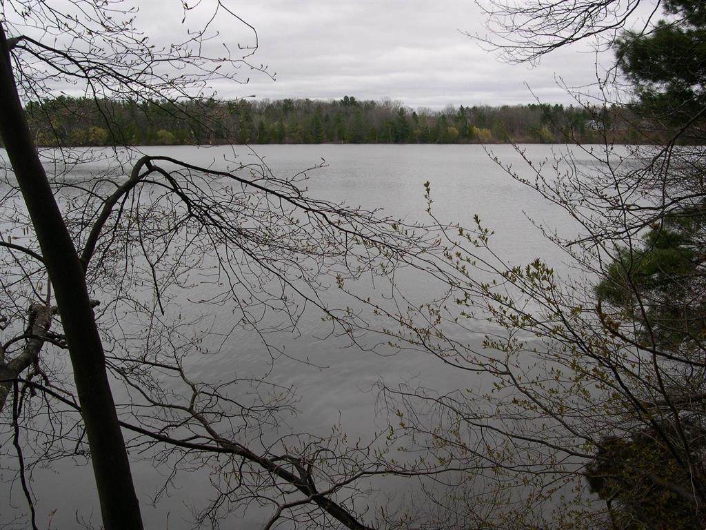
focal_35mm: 38
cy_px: 265
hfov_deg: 49.0
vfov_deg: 37.7
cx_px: 353
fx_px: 775
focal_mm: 8
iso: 100
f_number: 7.6
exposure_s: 1/126
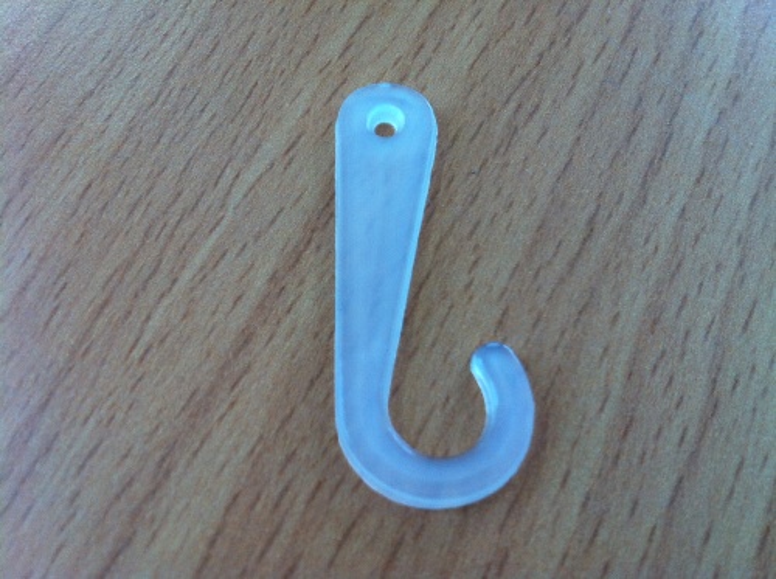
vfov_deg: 40.6
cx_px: 388
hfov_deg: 52.7
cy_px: 290
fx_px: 783
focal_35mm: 35
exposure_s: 1/17
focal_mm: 3.85
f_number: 2.8
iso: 80
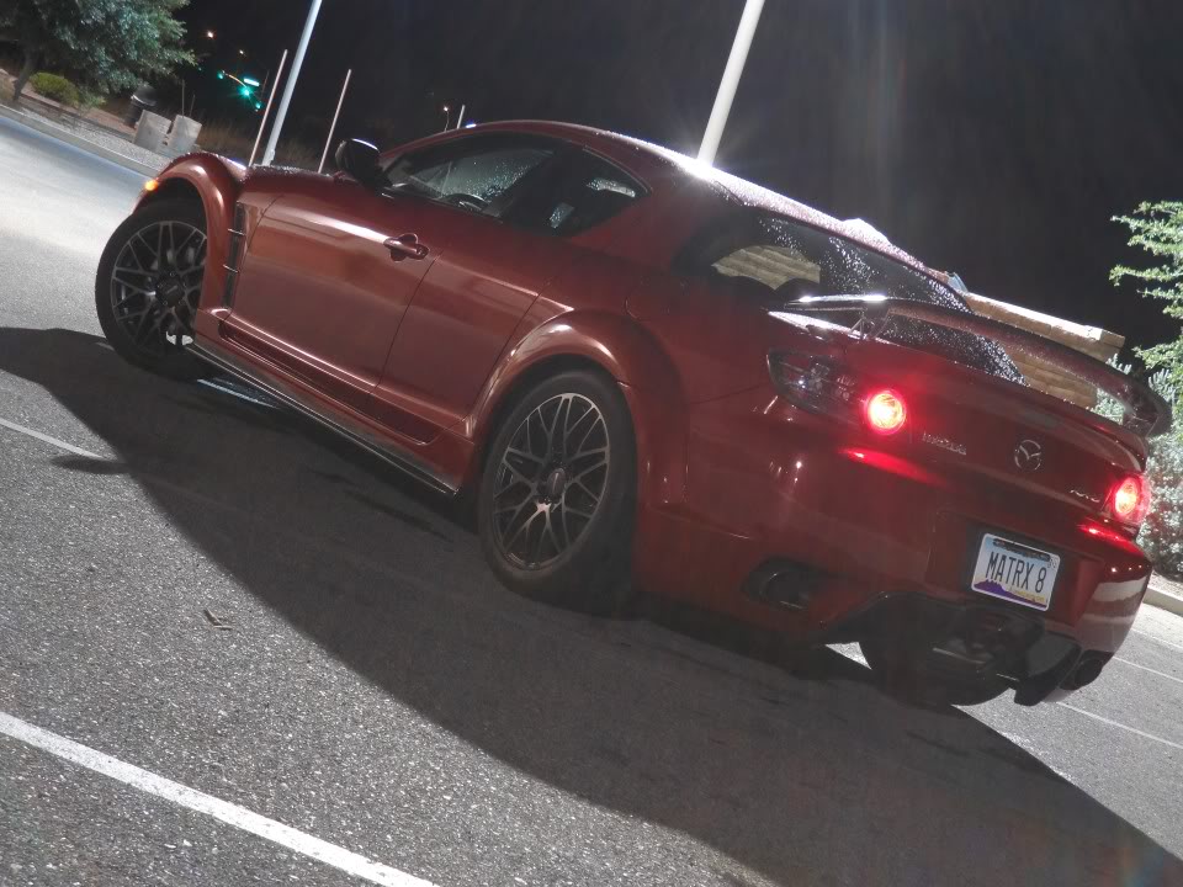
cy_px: 444
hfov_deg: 26.7
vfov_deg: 20.2
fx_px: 2495
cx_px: 592
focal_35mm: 73
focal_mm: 11.9
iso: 80
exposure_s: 3
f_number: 4.3
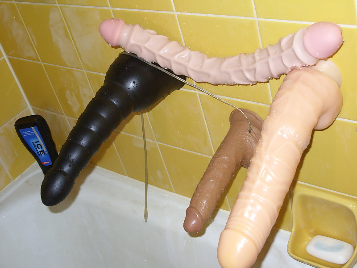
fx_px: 712
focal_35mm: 69
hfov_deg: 28.2
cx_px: 178
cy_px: 134
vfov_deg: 21.3
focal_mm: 11.4
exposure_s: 1/148
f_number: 3.2
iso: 200
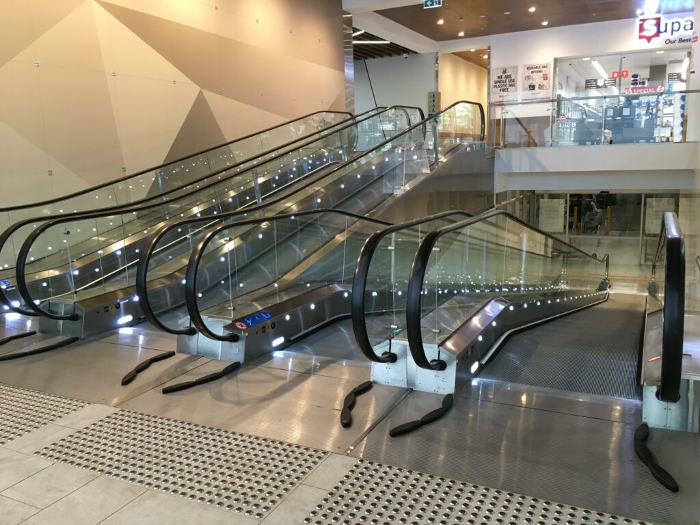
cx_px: 350
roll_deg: +2.3
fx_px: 586
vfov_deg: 48.2
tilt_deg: -11.5
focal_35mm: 29
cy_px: 262
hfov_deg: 61.7
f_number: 2.2
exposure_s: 1/33
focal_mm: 4.15
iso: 125
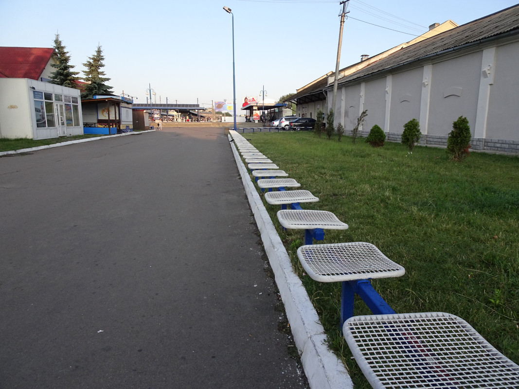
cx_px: 260
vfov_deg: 56.8
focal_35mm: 24
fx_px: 360
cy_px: 194
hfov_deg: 71.6
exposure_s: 1/320
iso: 160
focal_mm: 4.1
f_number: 3.5
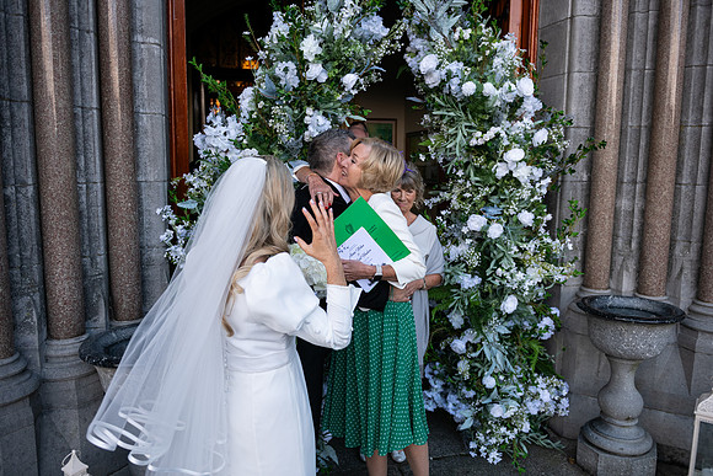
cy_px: 238
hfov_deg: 67.4
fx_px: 535
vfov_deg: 48.0
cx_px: 356
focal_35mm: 27
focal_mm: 27
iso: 500
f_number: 3.5
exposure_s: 1/1250
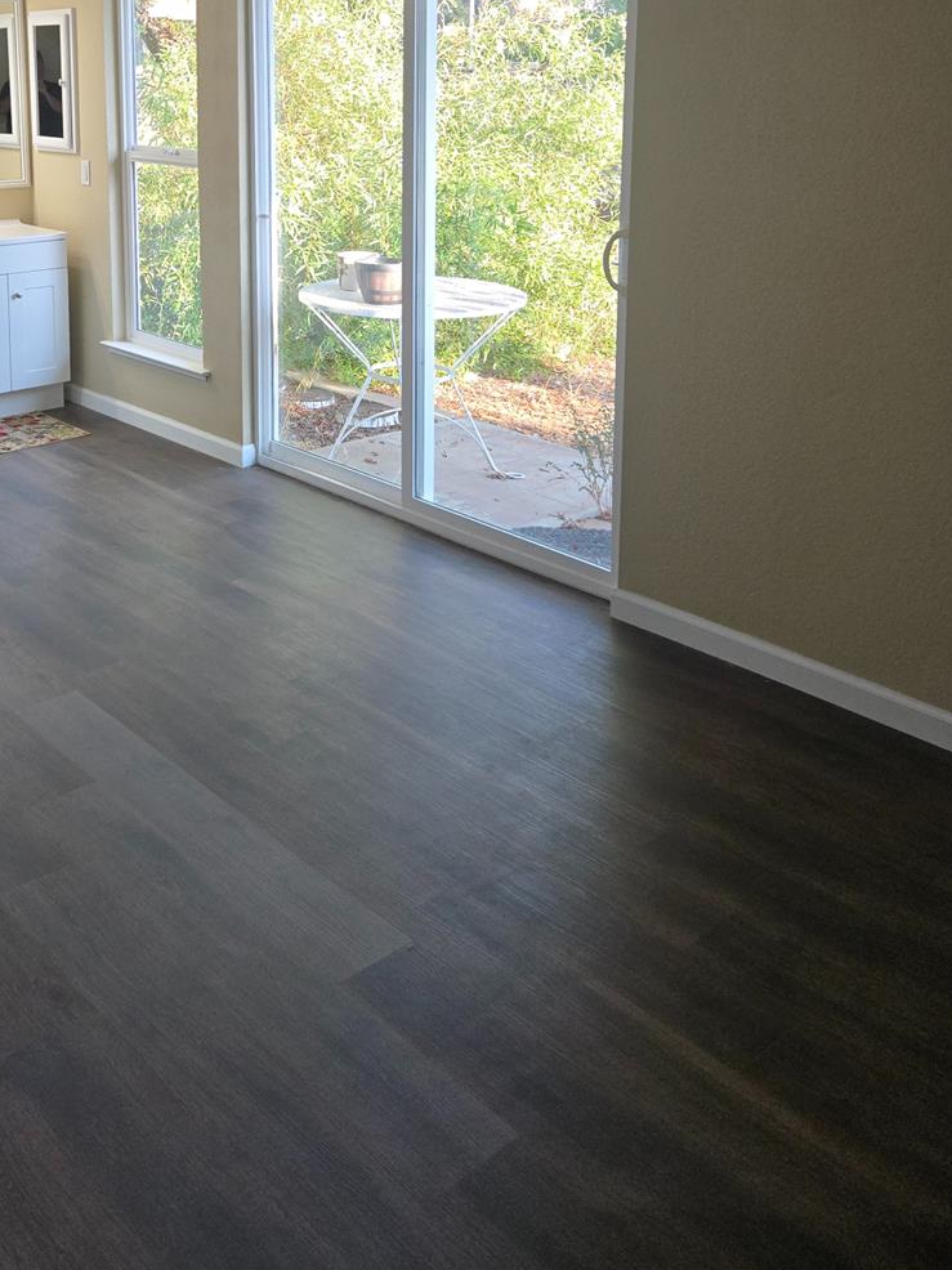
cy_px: 325
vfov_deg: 50.6
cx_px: 251
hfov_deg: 39.7
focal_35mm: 35
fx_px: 1284
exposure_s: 1/120
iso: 64
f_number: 1.8
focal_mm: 5.4
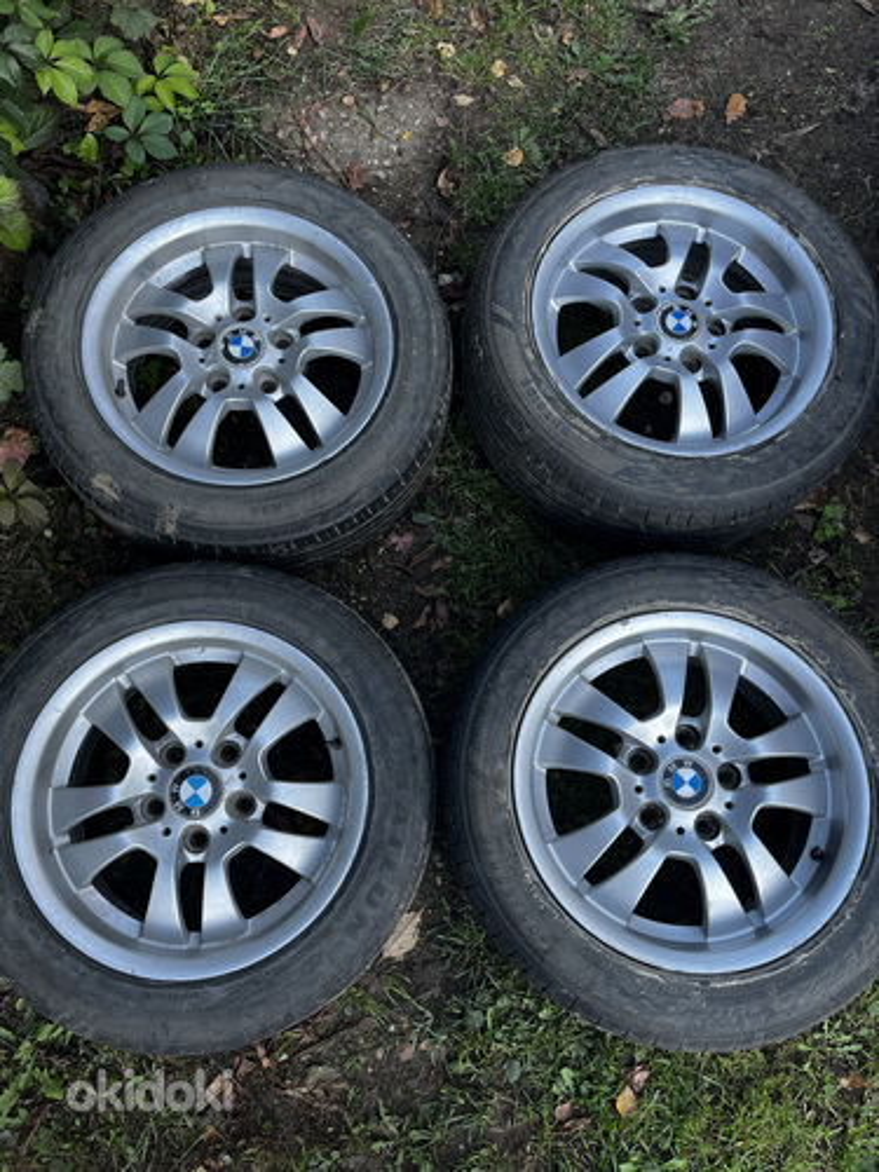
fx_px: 880
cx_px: 440
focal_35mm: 26
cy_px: 586
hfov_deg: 53.1
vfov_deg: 67.3
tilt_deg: -75.4
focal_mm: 5.1
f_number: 1.6
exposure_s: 1/122
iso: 64
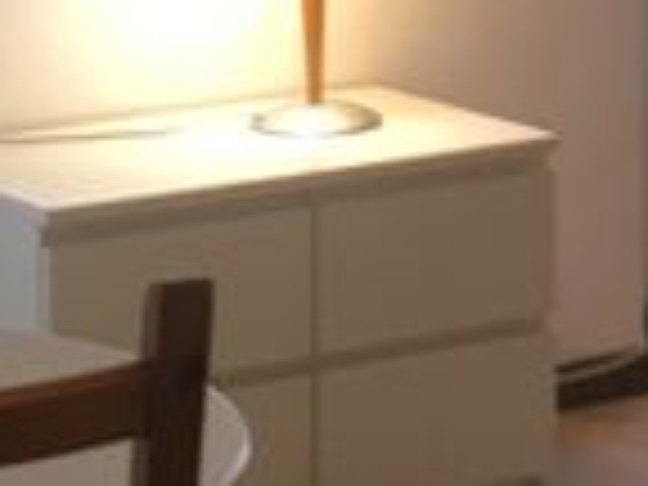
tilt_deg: -1.1
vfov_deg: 7.1
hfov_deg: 9.8
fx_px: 3763
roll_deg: -0.2
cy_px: -513
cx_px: 688
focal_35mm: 201
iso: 64
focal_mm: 4.15
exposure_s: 1/33
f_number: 2.2
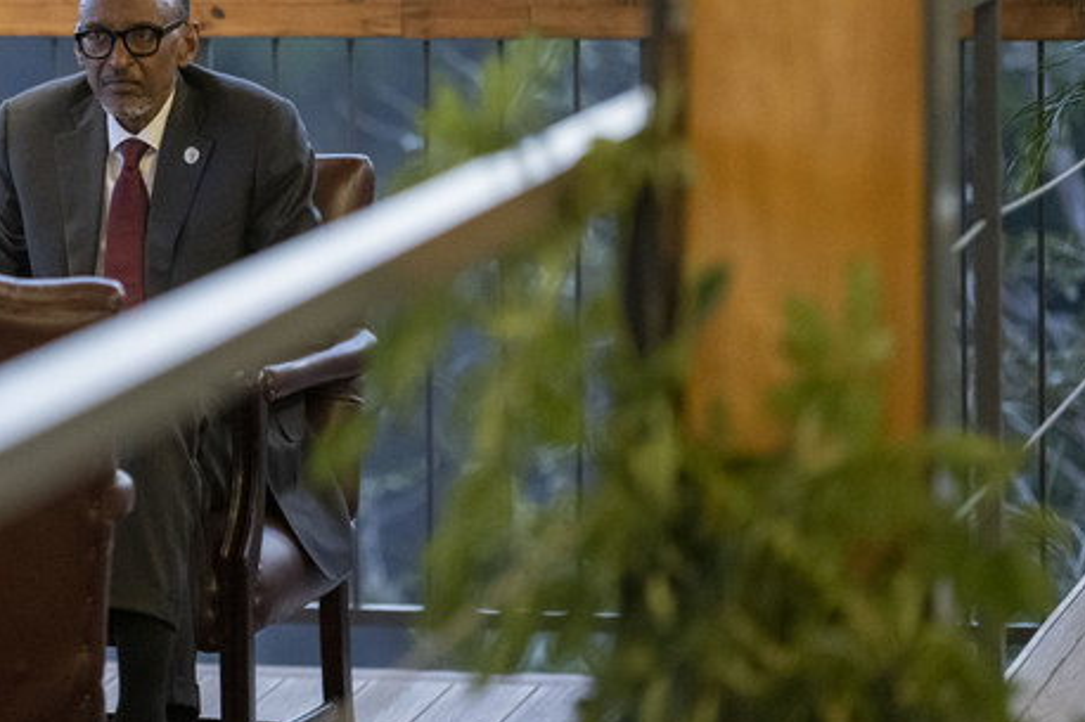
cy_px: 106
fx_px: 7411
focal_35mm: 246
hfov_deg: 8.3
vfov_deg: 5.6
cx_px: -148
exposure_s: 1/200
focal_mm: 105
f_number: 1.4
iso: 3200
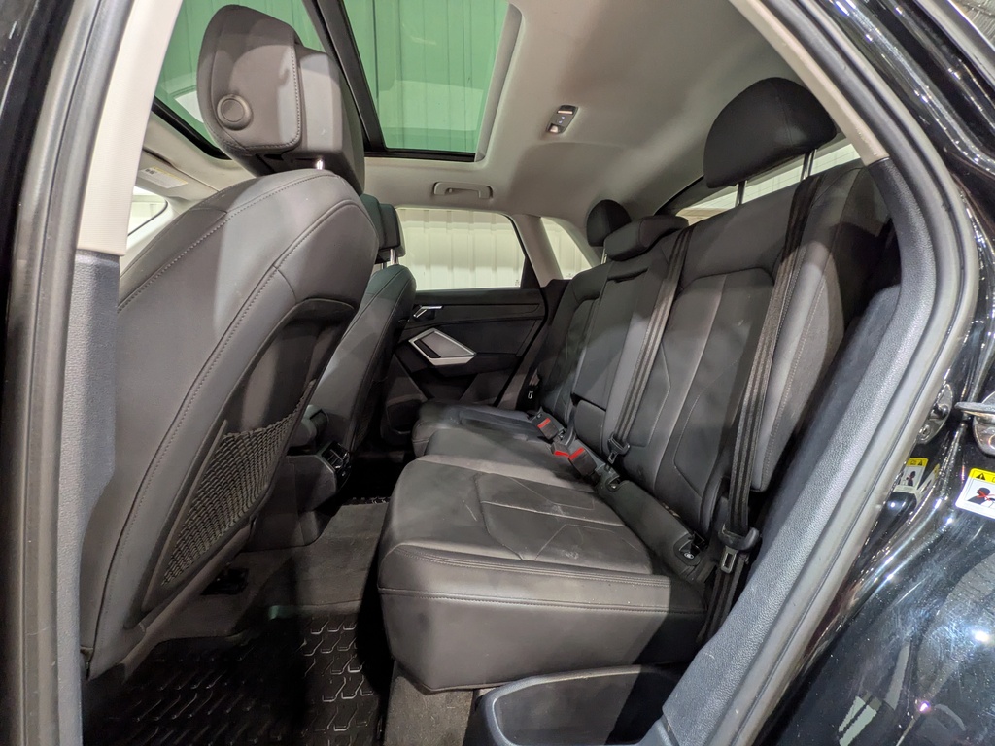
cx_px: 498
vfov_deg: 85.7
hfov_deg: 102.1
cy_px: 373
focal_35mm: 14
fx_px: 402
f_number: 2.2
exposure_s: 1/24
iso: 164
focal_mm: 1.83
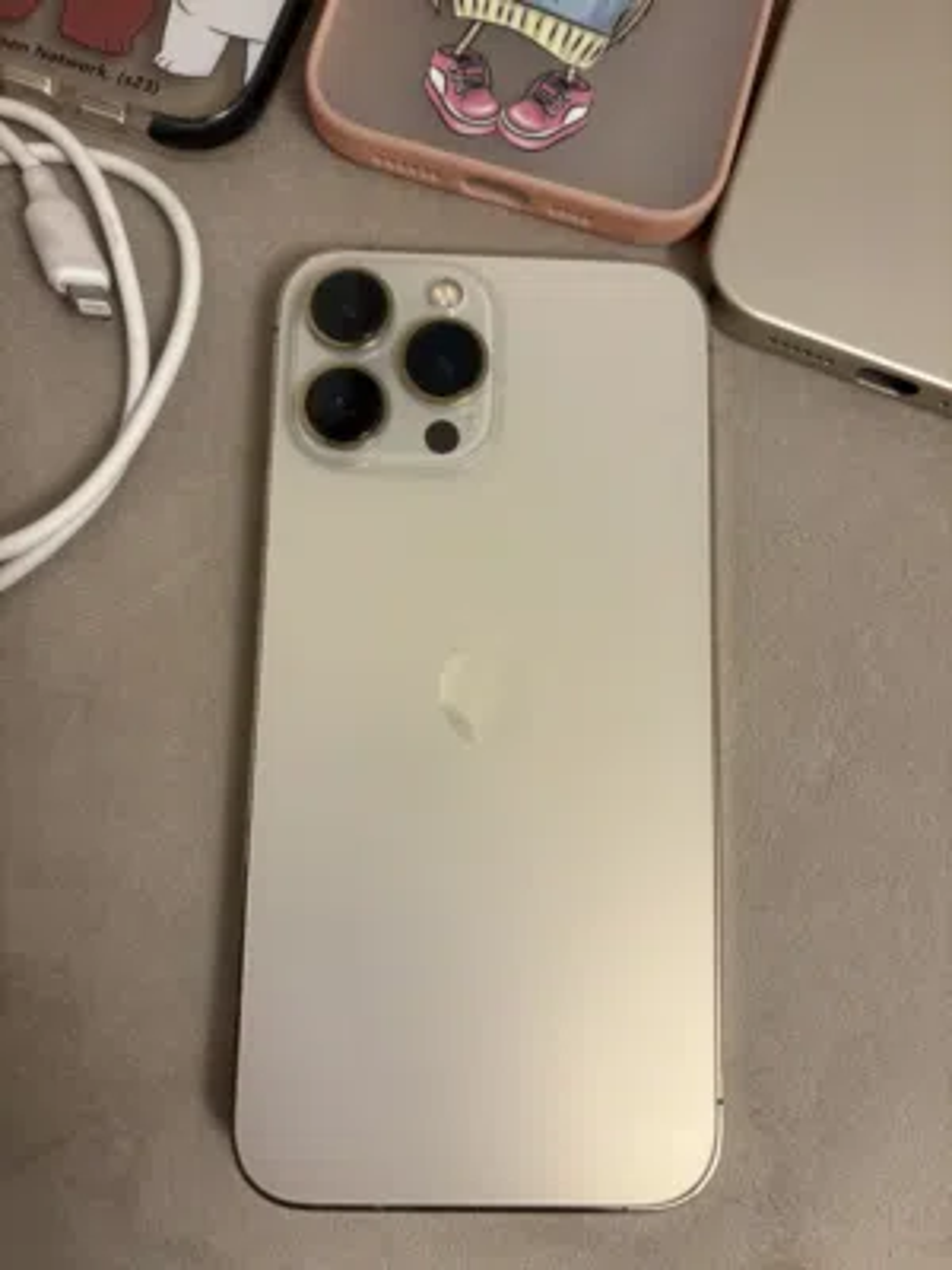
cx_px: 476
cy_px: 635
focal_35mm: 26
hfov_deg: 53.1
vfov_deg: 67.3
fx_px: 953
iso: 100
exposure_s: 1/50
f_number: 1.6
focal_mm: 5.96
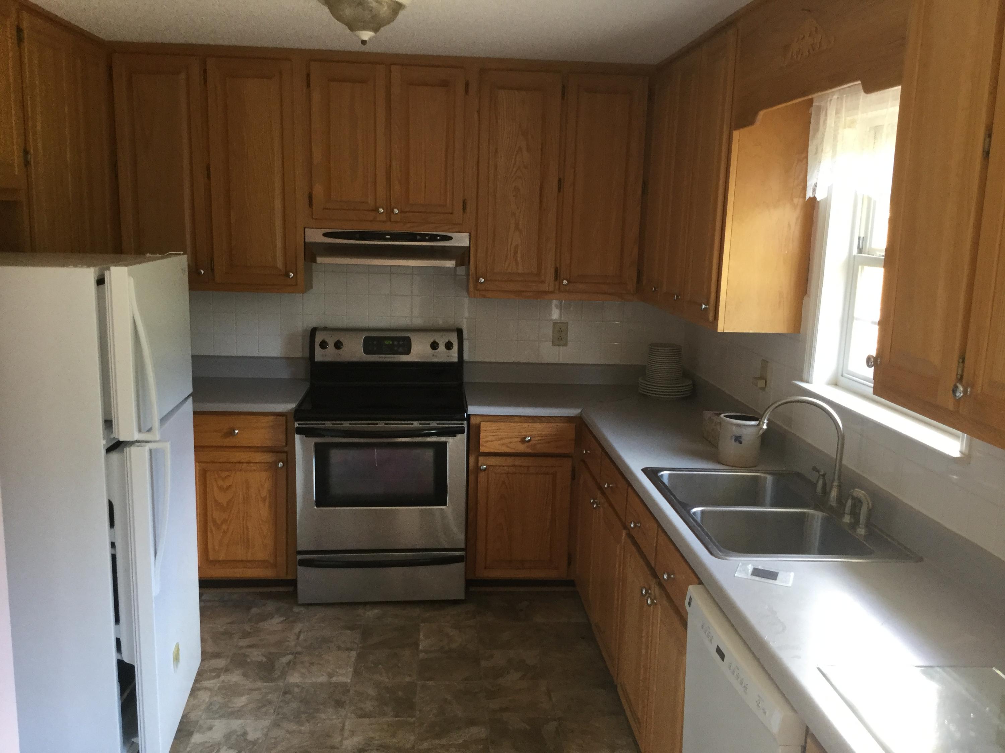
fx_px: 900
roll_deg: -3.5
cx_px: 502
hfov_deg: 58.4
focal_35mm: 31
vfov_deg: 45.4
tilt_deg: -8.6
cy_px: 376
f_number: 2.4
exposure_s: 1/30
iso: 80
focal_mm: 3.3
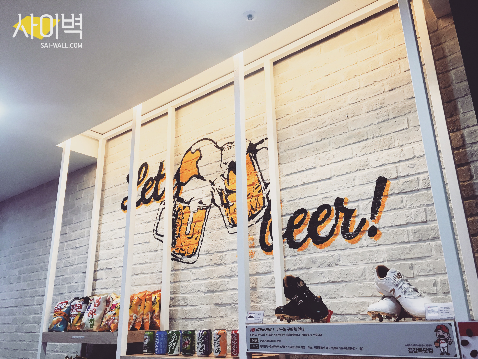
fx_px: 400
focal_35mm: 29
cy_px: 180
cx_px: 239
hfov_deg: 61.7
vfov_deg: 48.2
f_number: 2.2
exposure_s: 1/30
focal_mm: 4.15
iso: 50
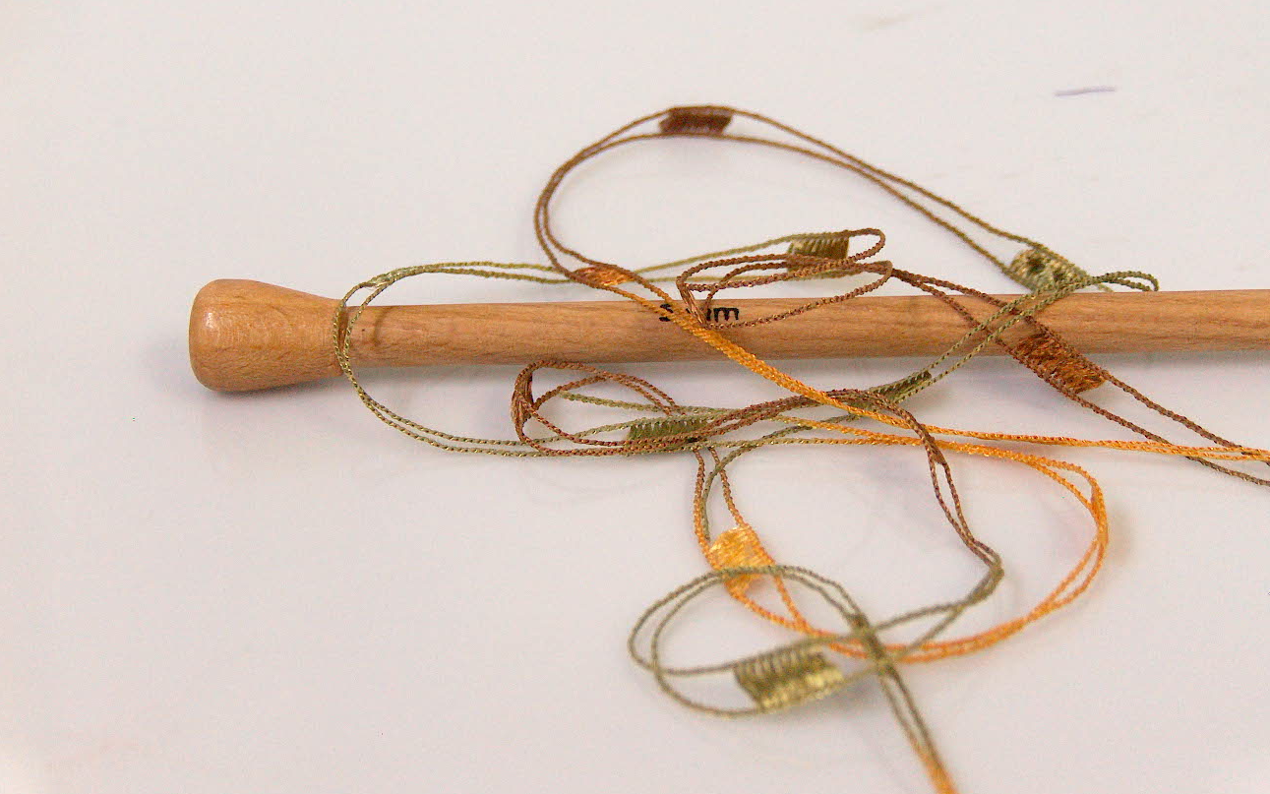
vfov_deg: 20.0
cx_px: 635
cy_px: 336
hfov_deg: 31.5
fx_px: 2250
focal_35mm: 65
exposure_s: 1/64.4
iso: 200
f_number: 2.9
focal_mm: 12.53
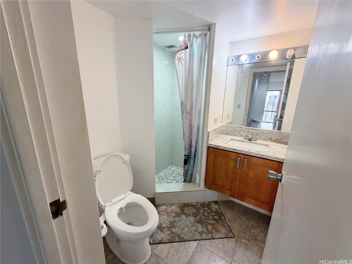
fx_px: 142
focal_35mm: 14
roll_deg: +0.0
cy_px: 132
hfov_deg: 102.1
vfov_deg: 85.7
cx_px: 176
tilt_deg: -13.9
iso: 250
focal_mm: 2.22
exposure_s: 1/60
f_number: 2.2
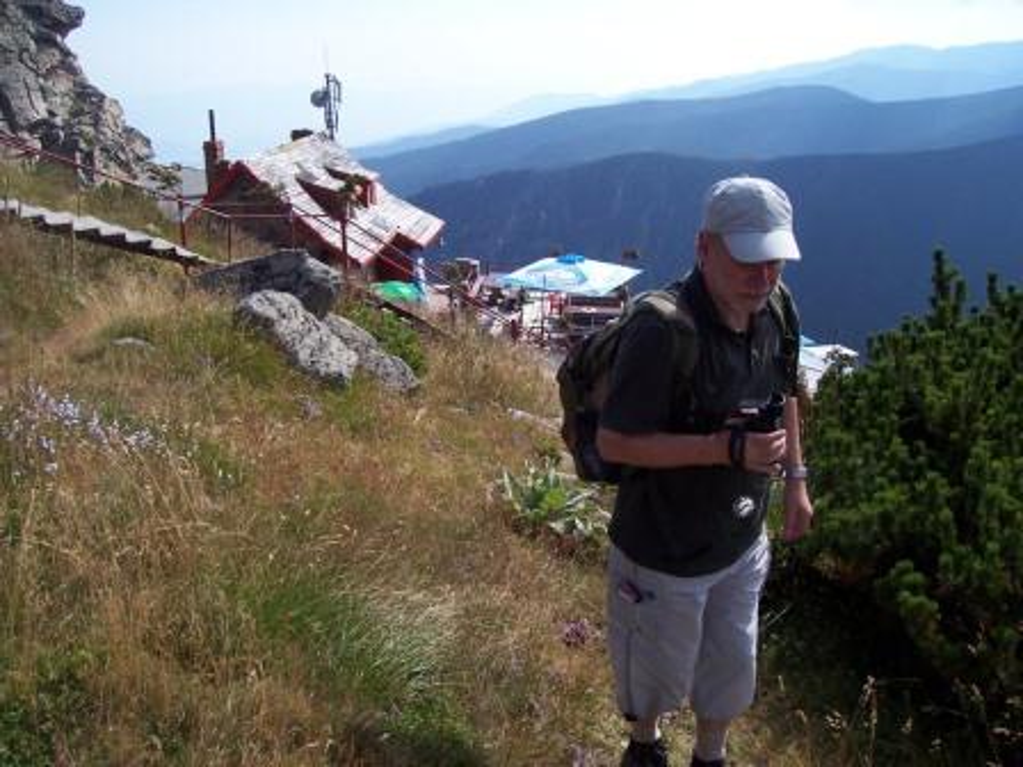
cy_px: 384
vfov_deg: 41.8
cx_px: 512
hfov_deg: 54.0
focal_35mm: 34
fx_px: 1005
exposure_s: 1/500
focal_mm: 5.6
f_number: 5.6
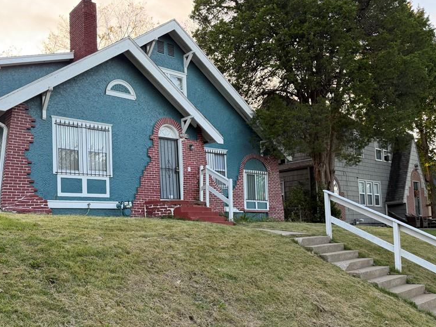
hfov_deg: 54.9
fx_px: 416
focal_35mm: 33
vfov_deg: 42.7
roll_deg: +2.7
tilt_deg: +4.7
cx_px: 171
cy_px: 199
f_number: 1.78
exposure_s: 1/186
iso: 80
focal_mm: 6.76
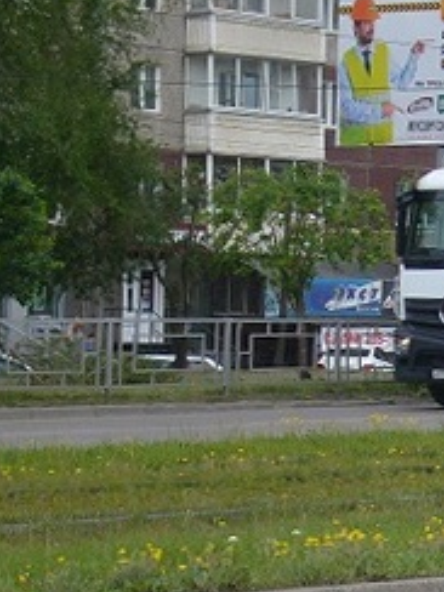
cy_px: 369
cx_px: 659
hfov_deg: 8.0
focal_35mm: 182
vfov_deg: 10.9
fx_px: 3113
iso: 100
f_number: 4.3
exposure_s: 1/250
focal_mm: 13
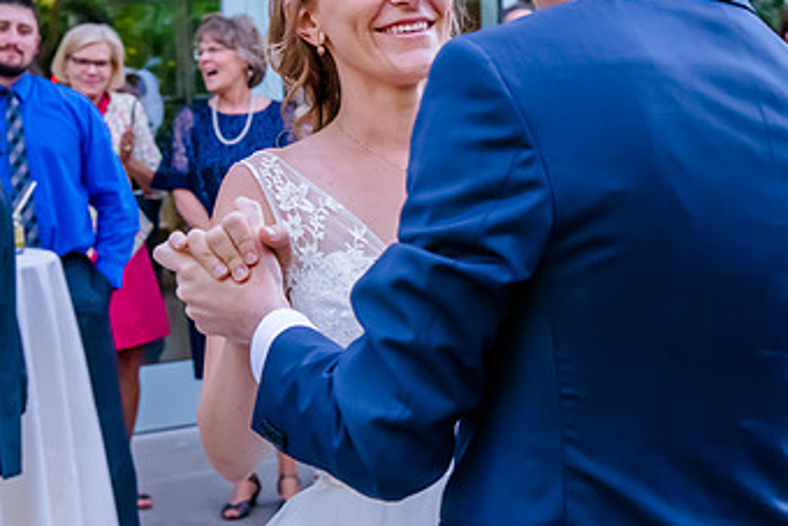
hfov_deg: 20.6
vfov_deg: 13.8
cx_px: 473
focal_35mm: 99
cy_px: 161
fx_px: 2168
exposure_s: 1/320
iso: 3200
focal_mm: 58
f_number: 7.1
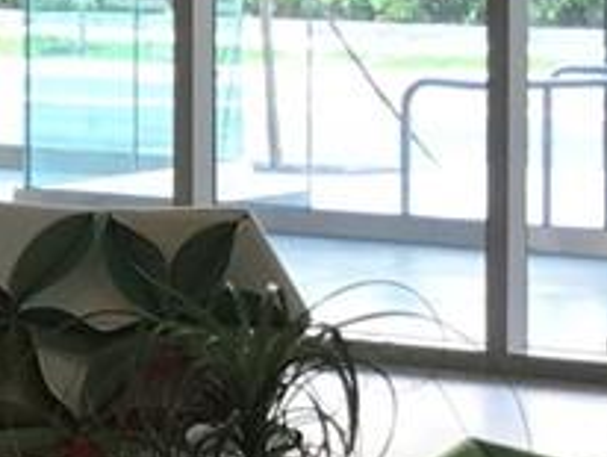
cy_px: -68
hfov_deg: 8.5
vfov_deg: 6.8
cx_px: -760
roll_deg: +0.1
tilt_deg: -1.9
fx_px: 3810
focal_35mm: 217
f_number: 1.8
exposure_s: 1/40
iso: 25
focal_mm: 3.99
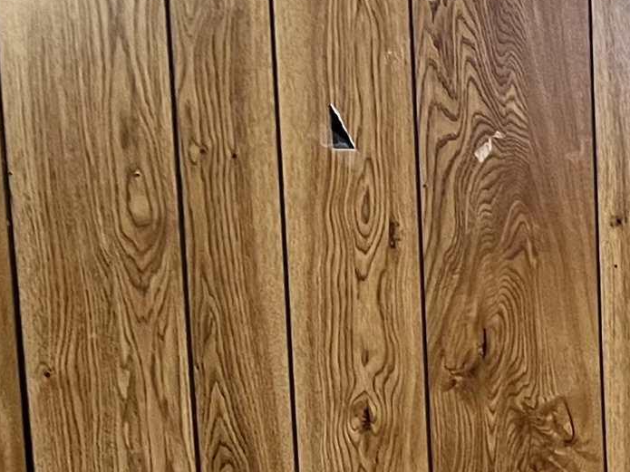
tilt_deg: -10.1
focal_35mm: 115
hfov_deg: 14.1
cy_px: 537
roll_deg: -1.5
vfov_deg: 12.6
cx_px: 1297
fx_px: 2093
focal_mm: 5.7
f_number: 1.5
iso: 500
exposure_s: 1/40
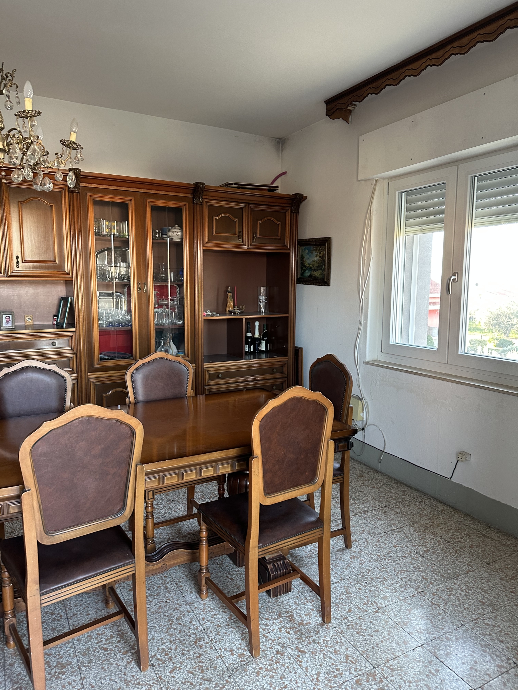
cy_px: 345
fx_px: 479
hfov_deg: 56.8
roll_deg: -0.3
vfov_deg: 71.6
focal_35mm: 24
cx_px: 259
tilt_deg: -8.6
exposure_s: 1/65
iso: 250
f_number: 1.78
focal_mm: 6.86
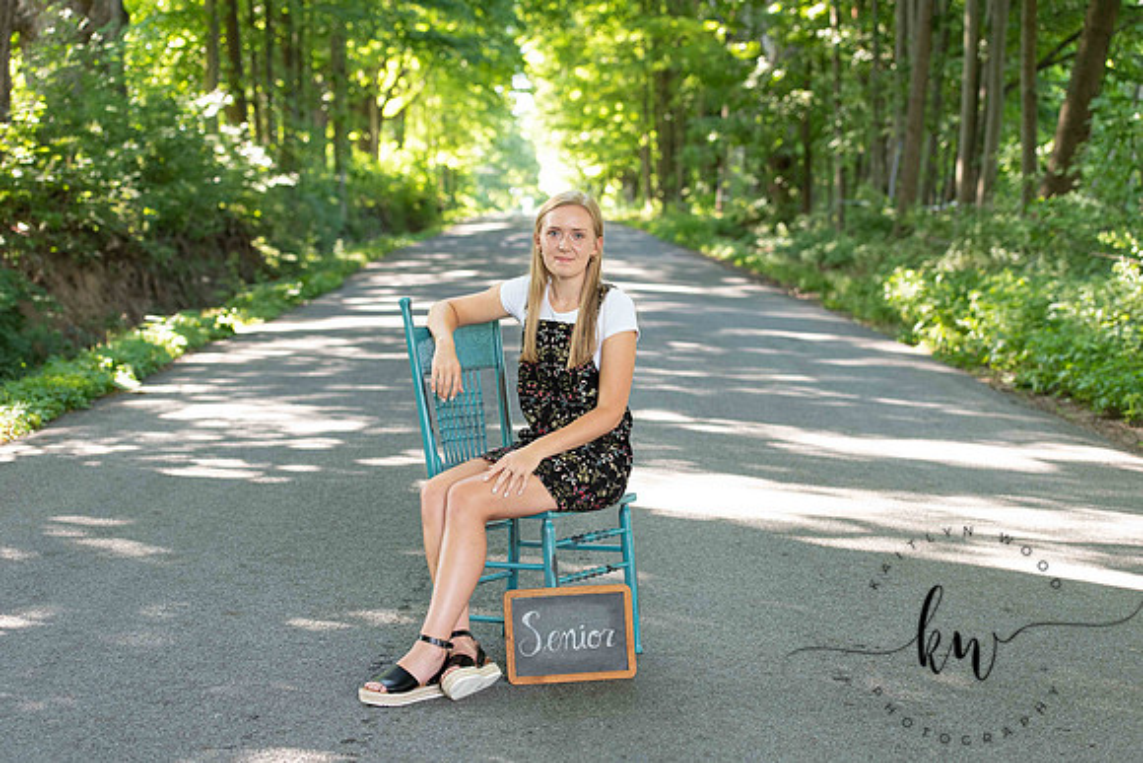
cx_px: 572
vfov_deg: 19.5
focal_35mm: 70
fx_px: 2223
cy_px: 382
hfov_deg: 28.8
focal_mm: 70
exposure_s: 1/200
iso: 640
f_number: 3.5
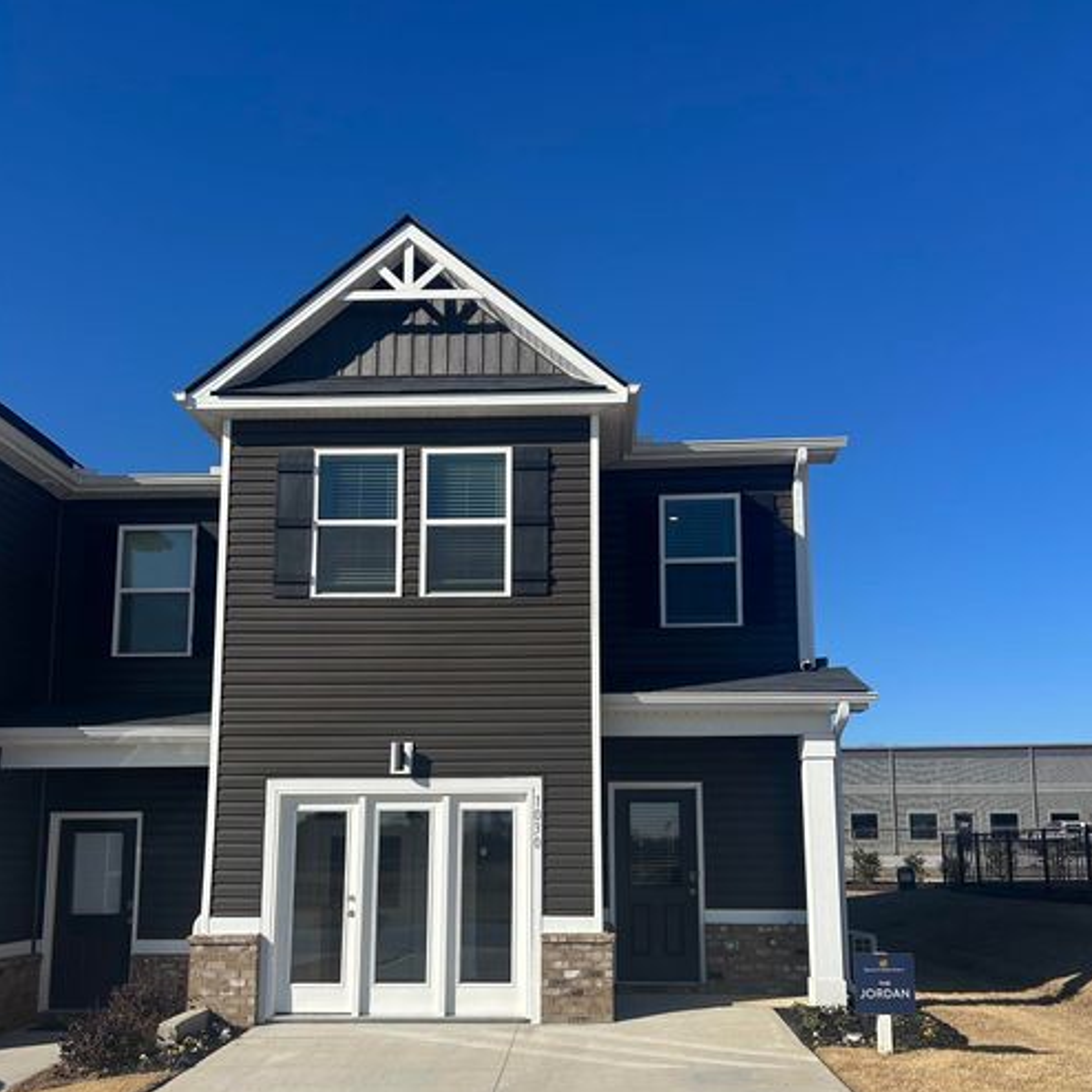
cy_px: 689
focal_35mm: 31
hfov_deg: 52.5
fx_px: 1106
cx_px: 548
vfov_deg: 51.9
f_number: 1.5
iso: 50
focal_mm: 5.7
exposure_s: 1/5882
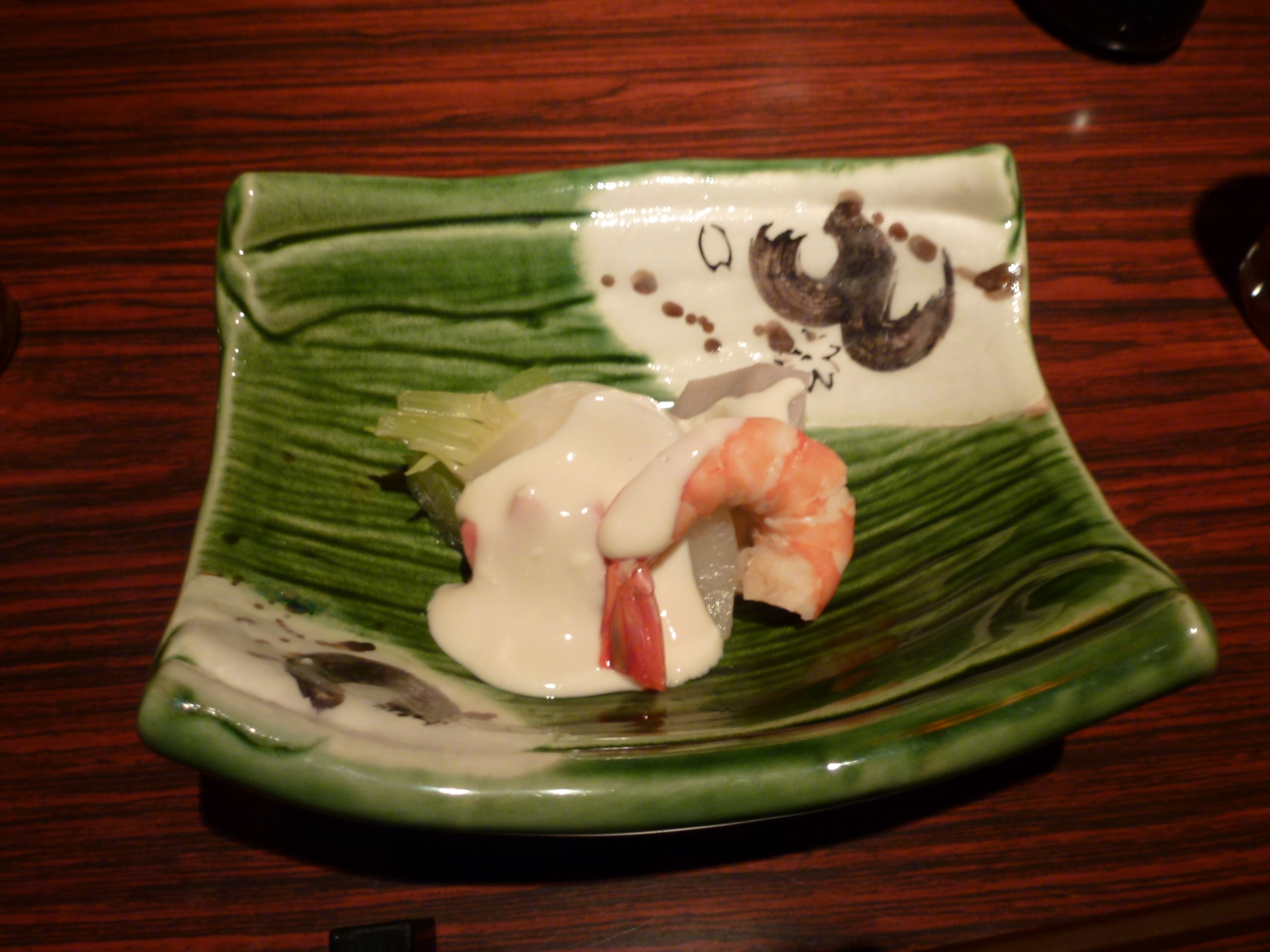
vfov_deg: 49.7
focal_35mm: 28
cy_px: 476
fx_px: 1027
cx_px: 635
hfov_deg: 63.4
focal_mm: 5
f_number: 3.5
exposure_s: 1/4
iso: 100
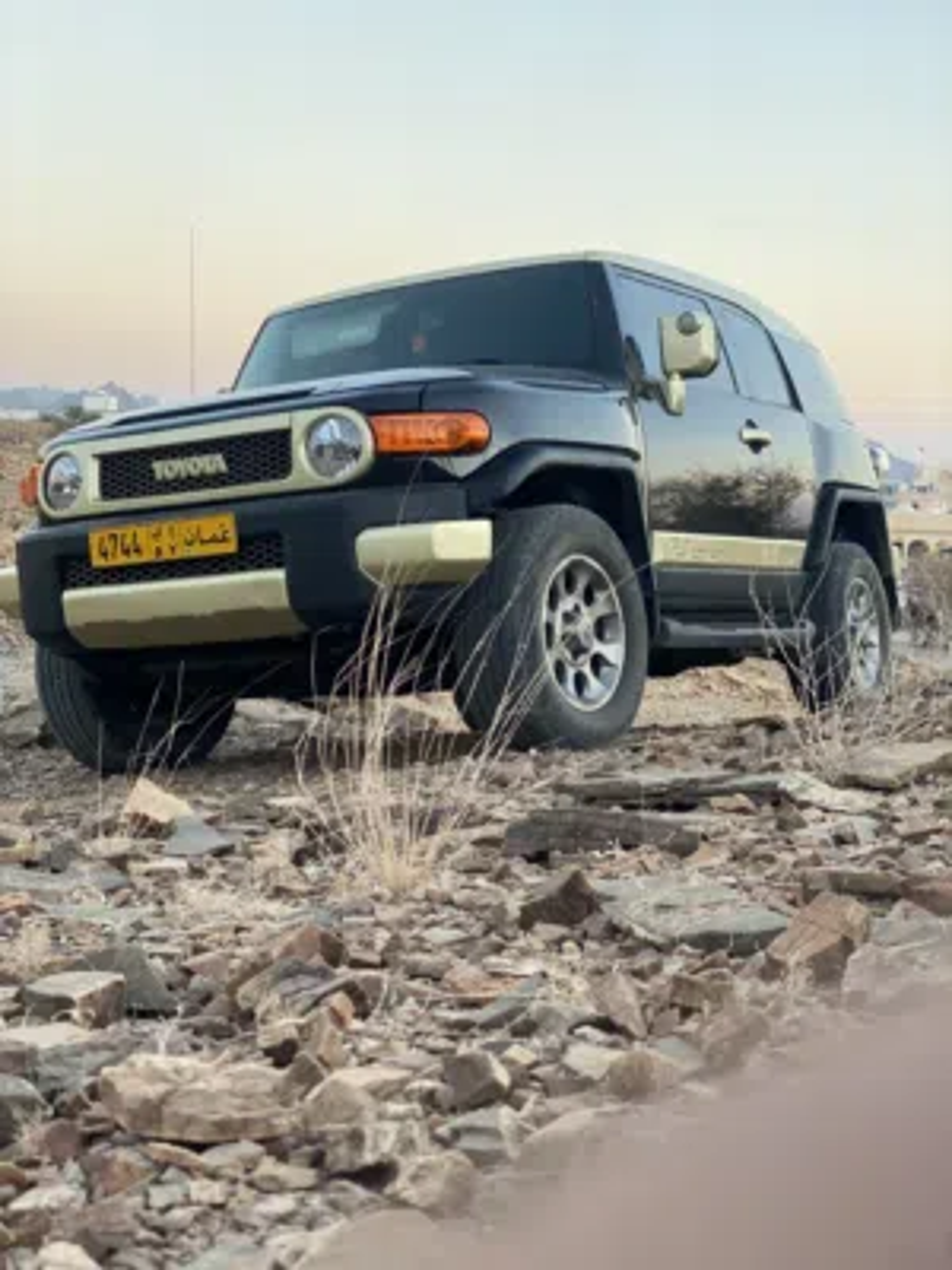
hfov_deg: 28.0
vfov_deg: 36.8
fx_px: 1907
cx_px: 476
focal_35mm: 52
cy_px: 635
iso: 80
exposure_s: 1/122
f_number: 2
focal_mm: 6
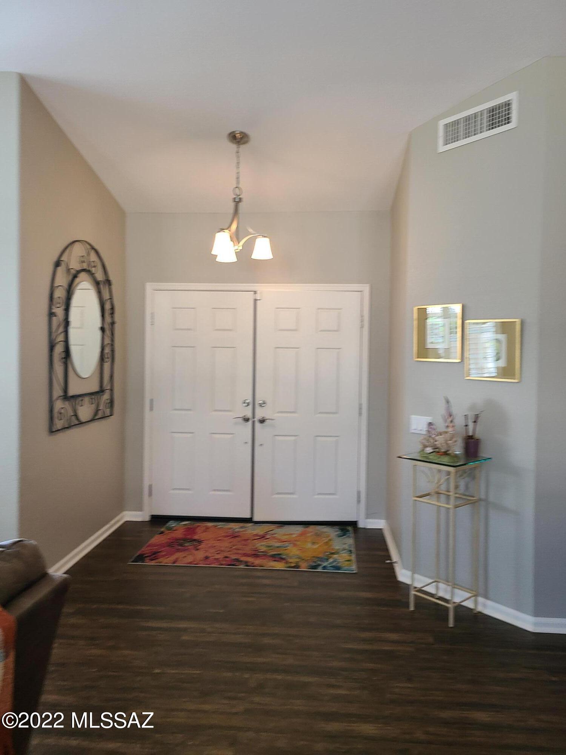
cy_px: 378
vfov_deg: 67.3
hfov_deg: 53.1
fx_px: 567
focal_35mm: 26
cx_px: 283
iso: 125
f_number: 1.8
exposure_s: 1/60
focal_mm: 5.4
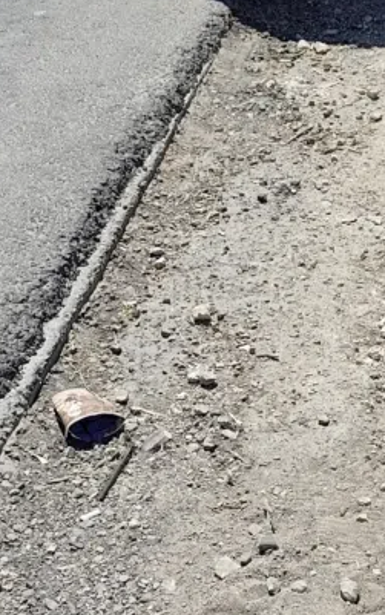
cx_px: 322
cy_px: 297
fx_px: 1392
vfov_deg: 24.9
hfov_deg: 15.6
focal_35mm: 83
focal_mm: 6.19
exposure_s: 1/1057
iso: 50
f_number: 1.65
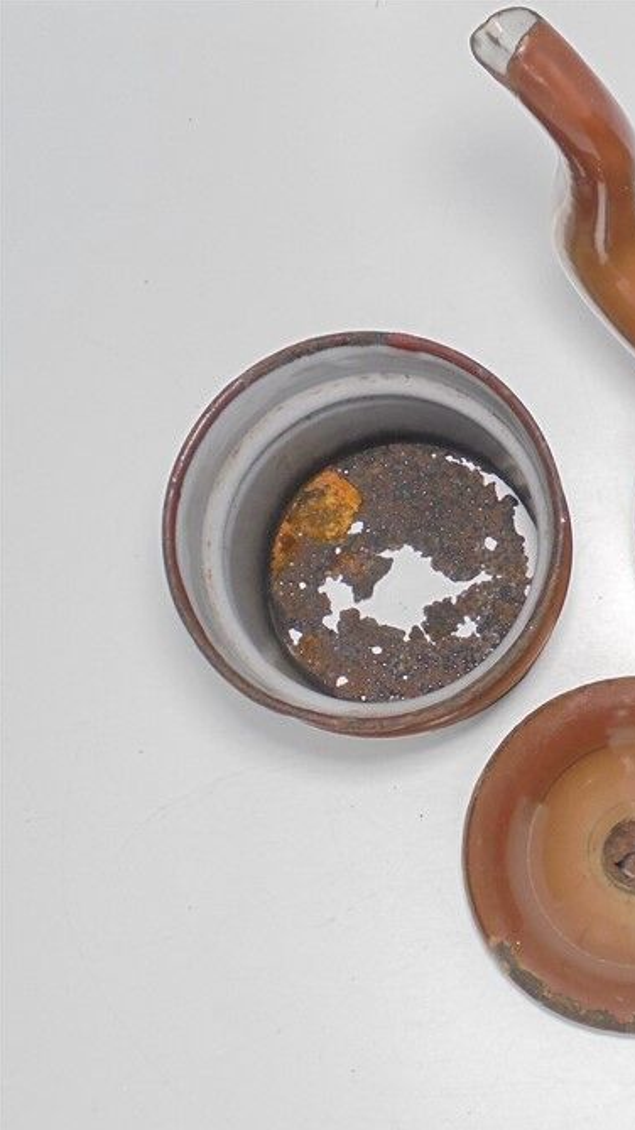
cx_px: 757
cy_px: 567
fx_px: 1887
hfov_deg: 18.2
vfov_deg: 33.3
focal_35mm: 63
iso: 250
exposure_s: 1/30
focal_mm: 7.8
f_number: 4.5
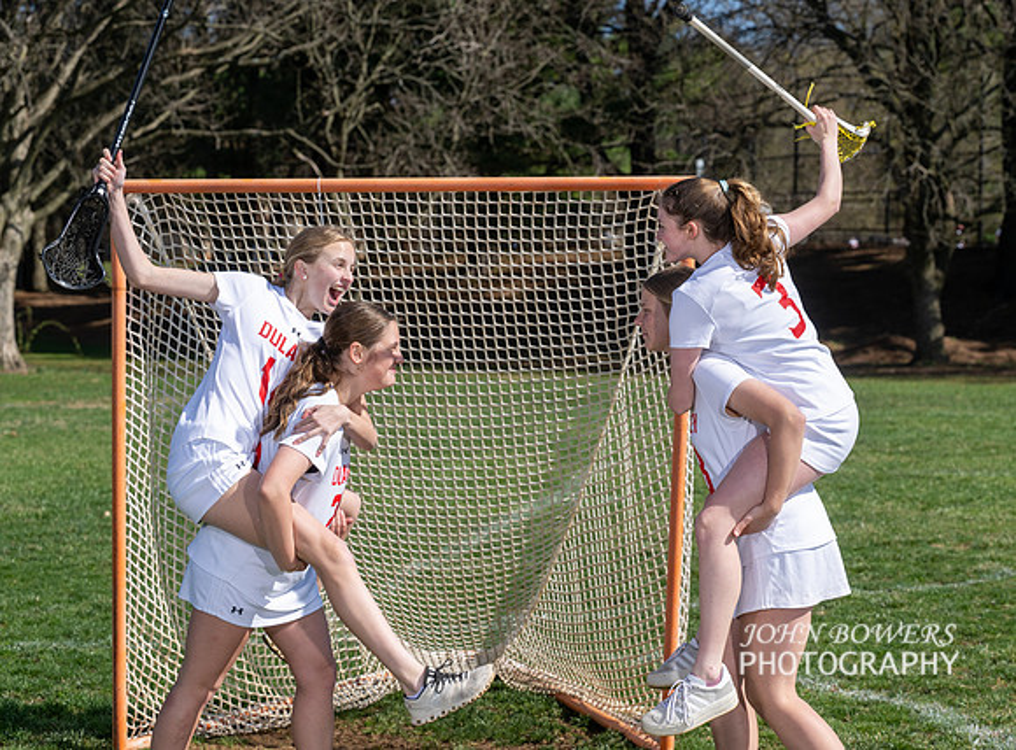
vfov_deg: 16.8
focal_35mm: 87
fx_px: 2531
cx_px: 620
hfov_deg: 22.7
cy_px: 325
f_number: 5.6
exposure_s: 1/800
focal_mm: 70
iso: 100
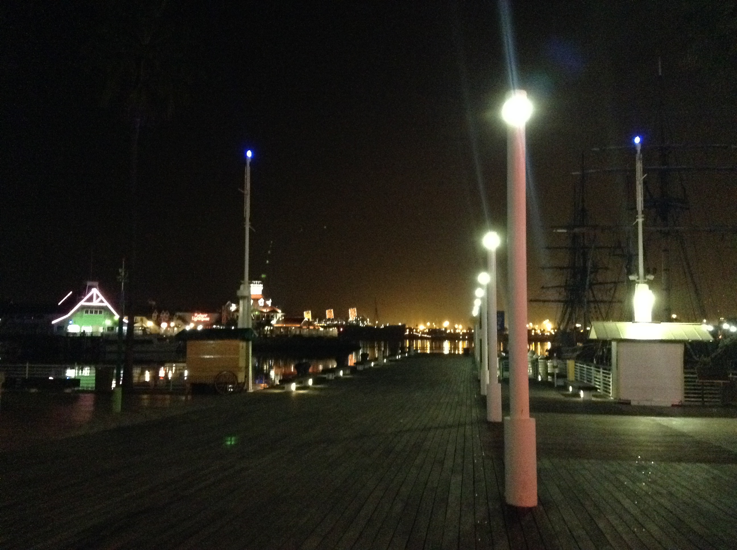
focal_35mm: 33
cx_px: 368
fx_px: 702
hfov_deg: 55.4
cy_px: 275
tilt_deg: +4.3
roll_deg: -1.2
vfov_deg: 42.8
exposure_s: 1/15
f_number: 2.4
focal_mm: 3.3
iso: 500
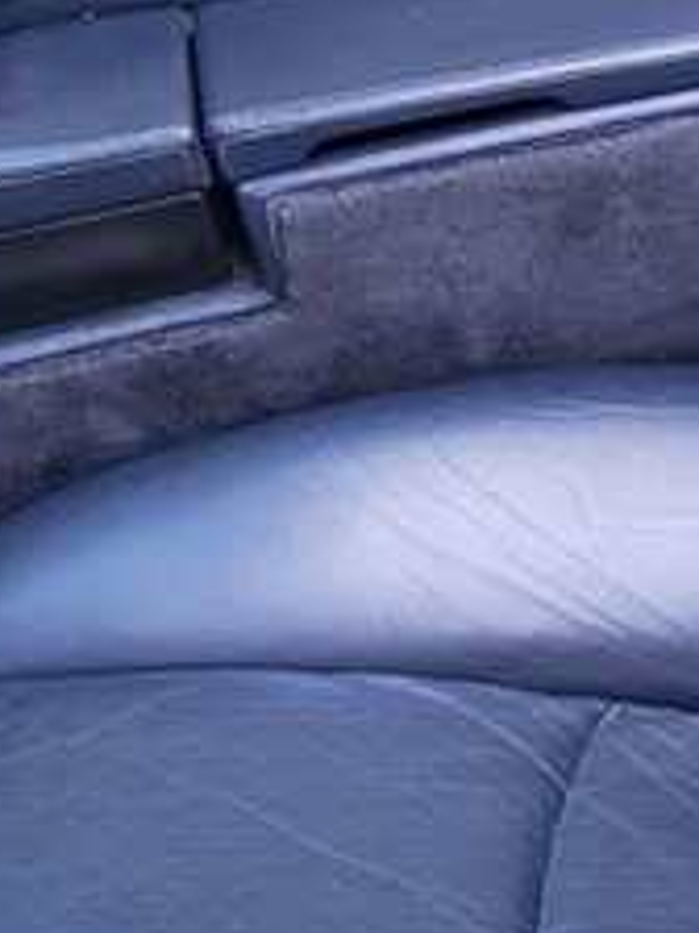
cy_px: 192
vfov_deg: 16.4
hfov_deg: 11.6
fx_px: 3204
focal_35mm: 119
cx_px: 1198
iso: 100
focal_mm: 5.4
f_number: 1.8
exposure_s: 1/100
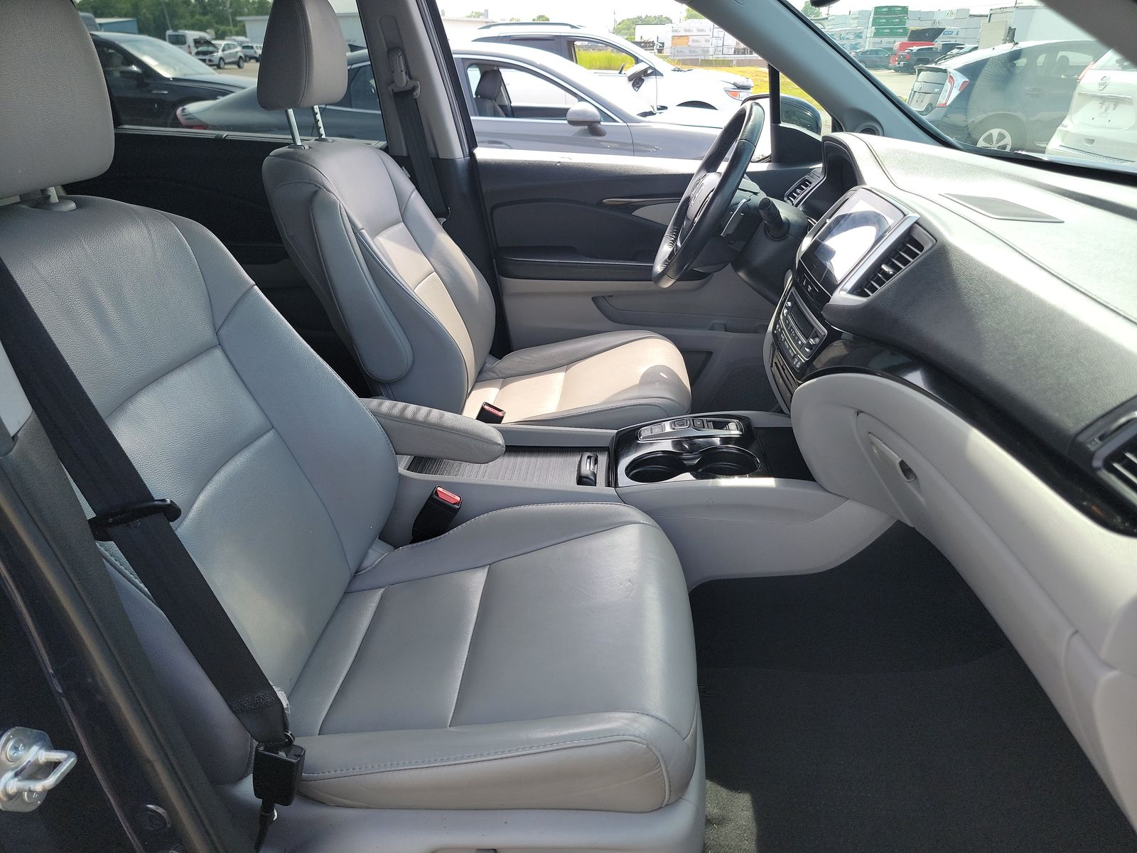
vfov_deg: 56.8
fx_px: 788
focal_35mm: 24
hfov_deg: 71.6
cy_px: 426
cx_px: 568
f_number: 1.8
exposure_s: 1/175
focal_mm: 6.7
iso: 50
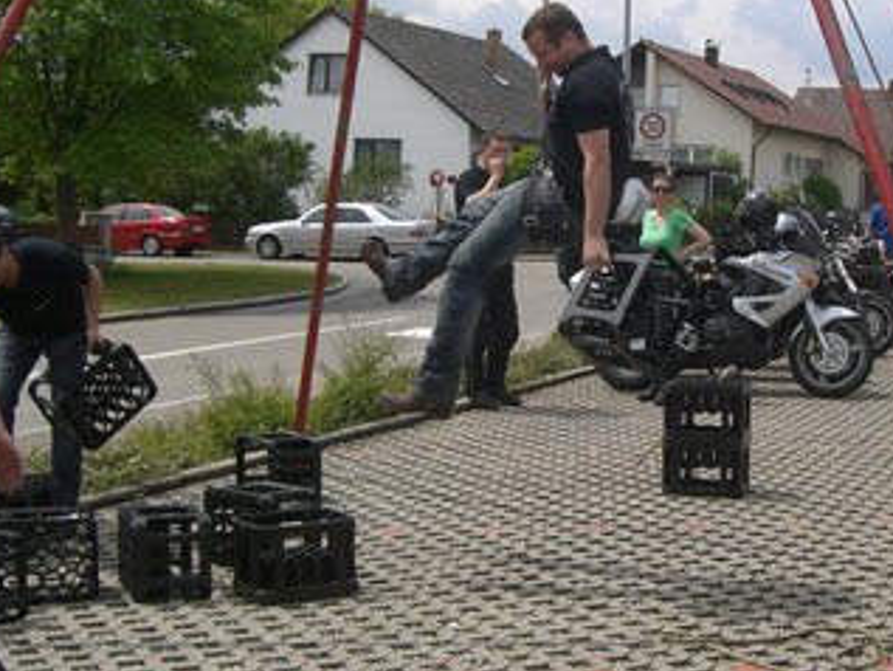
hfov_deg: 26.9
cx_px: 583
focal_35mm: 72
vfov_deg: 20.4
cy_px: 290
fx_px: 1858
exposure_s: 1/500
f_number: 4.3
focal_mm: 6.2
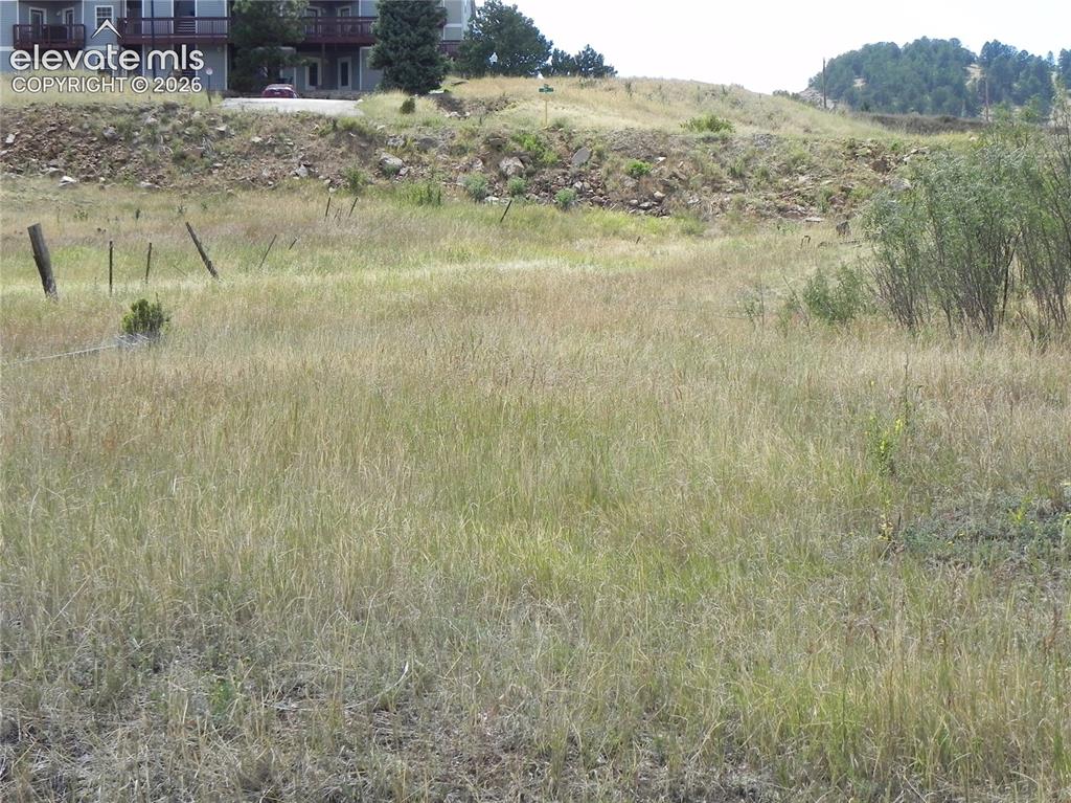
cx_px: 536
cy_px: 402
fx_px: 2629
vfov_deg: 17.4
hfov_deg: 23.0
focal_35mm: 85
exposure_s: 1/446
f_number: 5.6
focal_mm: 15.1
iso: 160
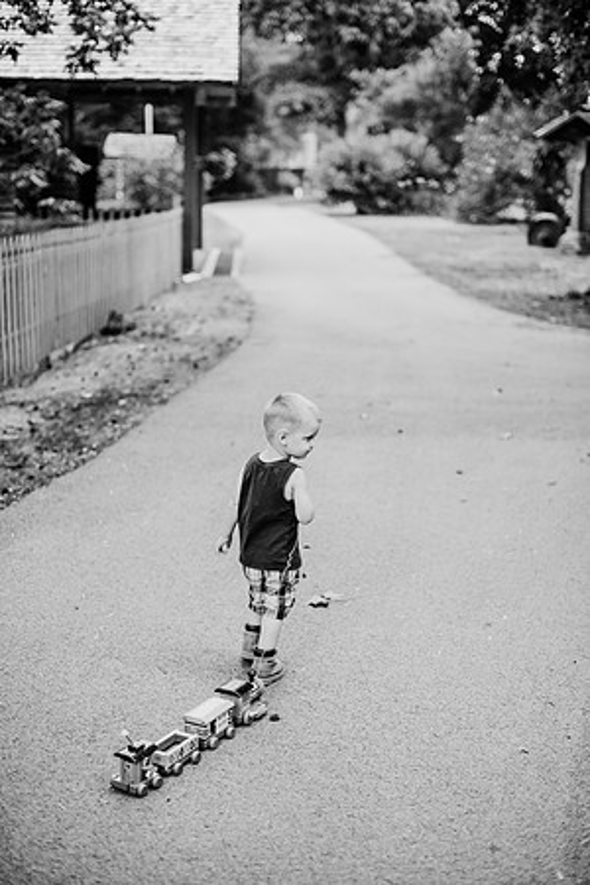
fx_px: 1229
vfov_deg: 39.6
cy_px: 442
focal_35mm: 50
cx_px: 295
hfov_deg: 27.0
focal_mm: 50
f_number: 2.2
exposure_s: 1/1000
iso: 200
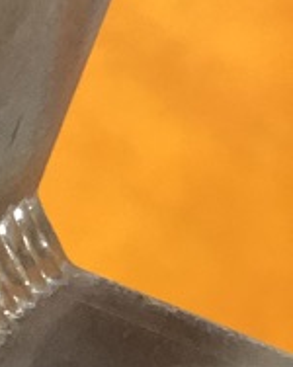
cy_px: 603
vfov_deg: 6.9
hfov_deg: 5.4
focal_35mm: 277
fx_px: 3007
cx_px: -455
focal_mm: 6
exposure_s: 1/24
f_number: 2.4
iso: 160
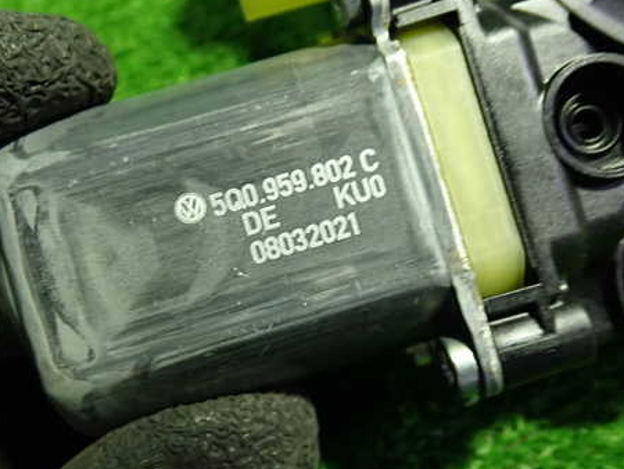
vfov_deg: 36.0
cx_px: 301
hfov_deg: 46.8
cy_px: 236
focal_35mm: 40
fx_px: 721
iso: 320
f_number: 2.3
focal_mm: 5.4
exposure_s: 1/30
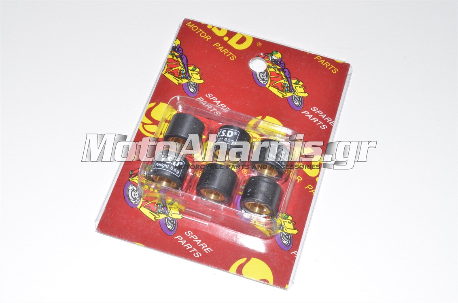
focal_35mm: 60
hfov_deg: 33.5
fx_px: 762
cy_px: 152
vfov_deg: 22.5
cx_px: 229
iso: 160
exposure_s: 1/80
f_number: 18
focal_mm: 40
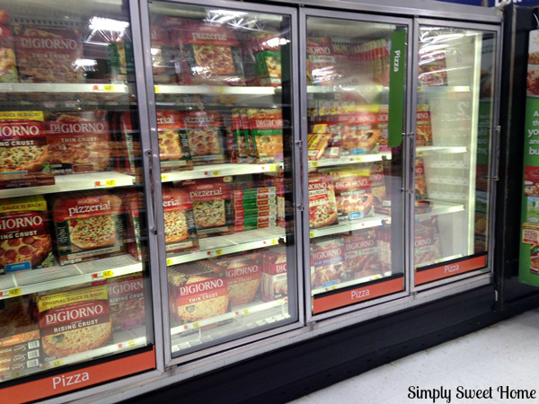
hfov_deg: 55.4
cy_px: 202
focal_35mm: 33
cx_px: 270
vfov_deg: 42.9
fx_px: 514
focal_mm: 4.12
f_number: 2.4
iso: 64
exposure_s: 1/30
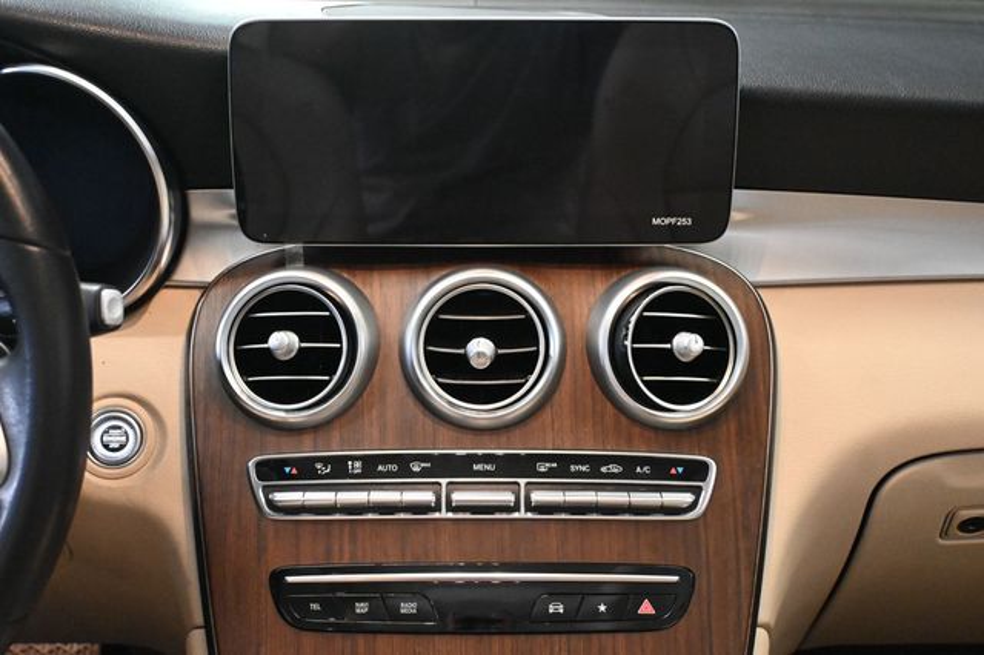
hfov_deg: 40.6
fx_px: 1332
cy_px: 328
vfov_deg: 27.6
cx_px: 492
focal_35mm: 49
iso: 7200
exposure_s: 1/60
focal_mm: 32.5
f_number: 5
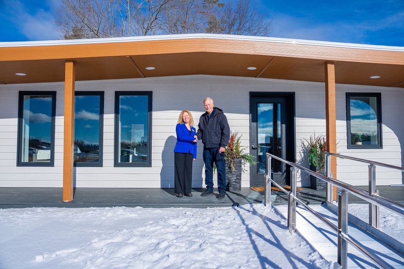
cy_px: 134
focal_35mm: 26
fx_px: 292
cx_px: 202
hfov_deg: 69.4
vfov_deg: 49.6
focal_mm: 26
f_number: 2.8
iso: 200
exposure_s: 1/6400
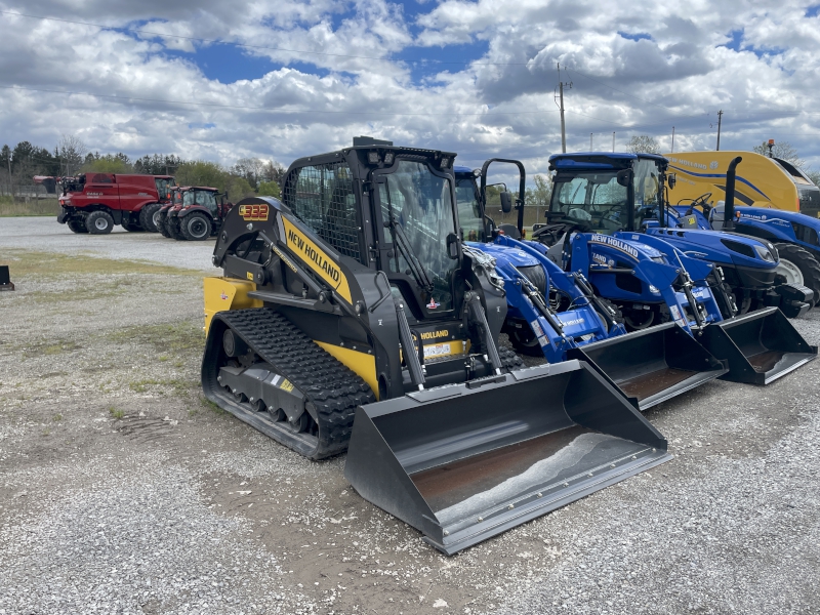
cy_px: 308
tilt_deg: -3.9
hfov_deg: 67.3
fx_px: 616
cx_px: 410
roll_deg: -0.8
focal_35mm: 26
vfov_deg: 53.1
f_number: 1.6
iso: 32
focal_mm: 4.2
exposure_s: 1/3509
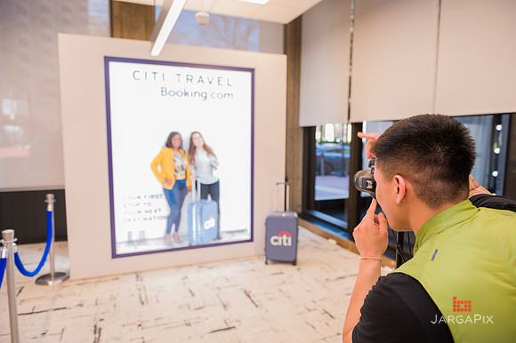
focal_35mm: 24
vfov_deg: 53.1
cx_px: 258
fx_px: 344
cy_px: 172
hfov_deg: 73.8
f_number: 4
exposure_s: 1/200
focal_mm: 24
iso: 1600
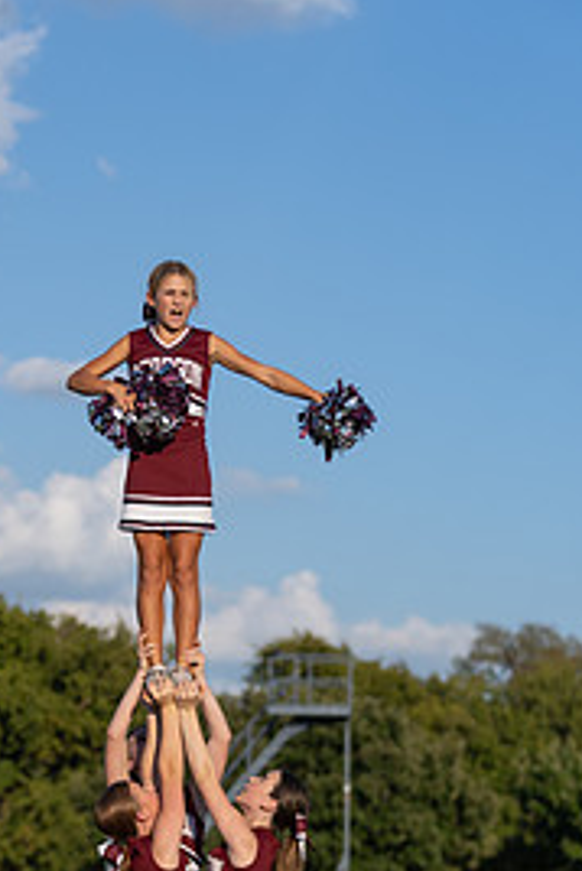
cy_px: 647
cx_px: 179
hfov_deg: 9.7
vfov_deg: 14.5
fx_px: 3415
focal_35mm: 141
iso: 100
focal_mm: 84
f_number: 2.8
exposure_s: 1/2000
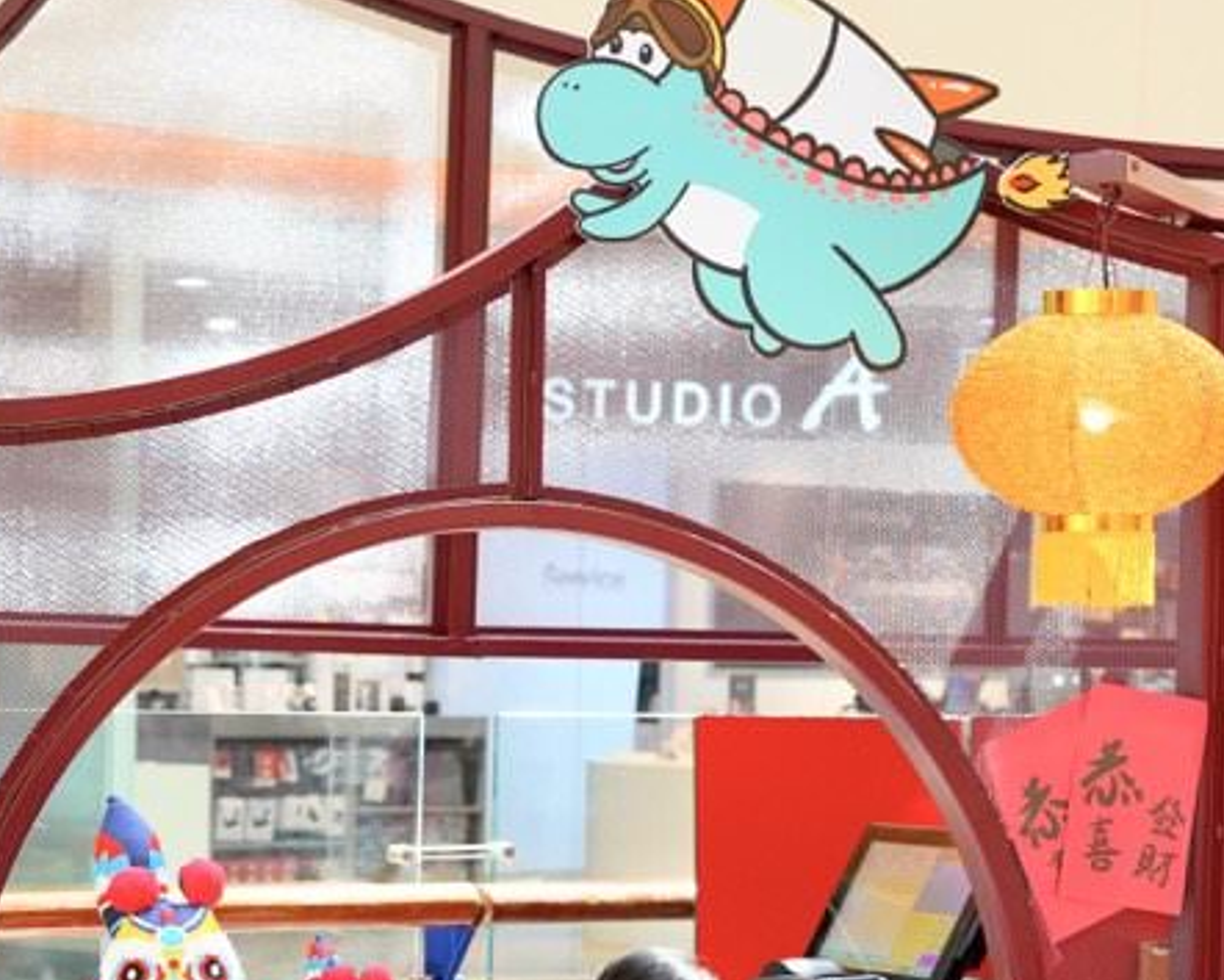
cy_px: 866
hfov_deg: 16.7
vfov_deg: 13.4
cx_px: 338
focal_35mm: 114
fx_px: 4142
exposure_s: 1/160
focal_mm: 44.9
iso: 640
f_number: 4
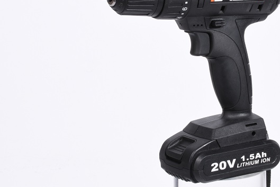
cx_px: 178
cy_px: 60
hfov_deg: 16.1
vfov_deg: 10.8
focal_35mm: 127
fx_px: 988
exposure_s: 1/125
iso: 100
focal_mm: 56
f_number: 32
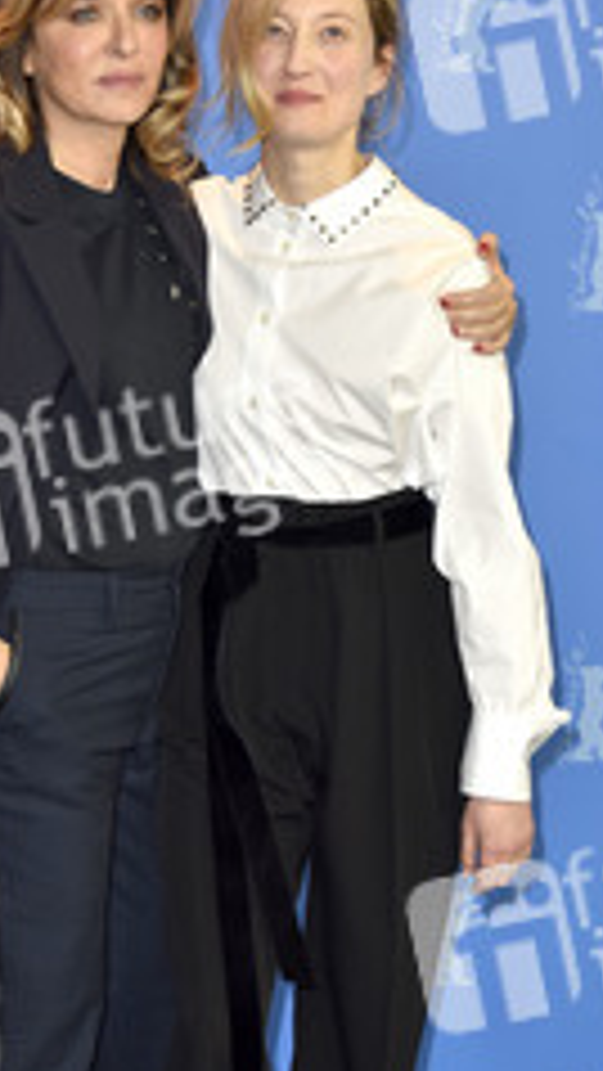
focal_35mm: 123
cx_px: 230
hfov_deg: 9.9
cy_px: 702
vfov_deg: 17.4
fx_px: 3494
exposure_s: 1/125
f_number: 5.6
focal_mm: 70
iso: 640
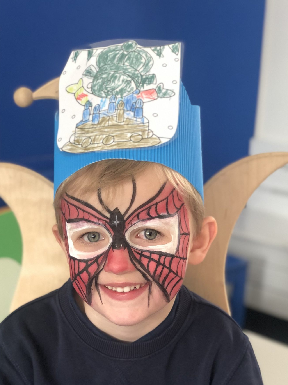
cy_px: 277
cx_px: 128
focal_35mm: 76
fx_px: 843
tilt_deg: -17.0
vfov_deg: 25.4
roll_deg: -2.2
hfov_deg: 19.4
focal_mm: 6
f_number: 2.4
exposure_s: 1/24
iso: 125
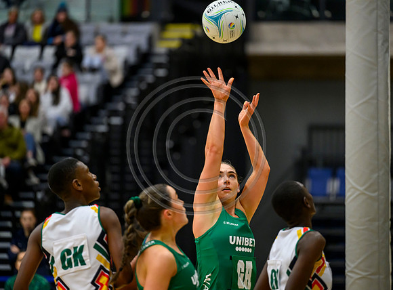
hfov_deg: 9.3
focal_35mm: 214
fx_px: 2418
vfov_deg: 6.9
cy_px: 145
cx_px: 218
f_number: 2.8
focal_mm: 200
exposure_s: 1/1000
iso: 4000
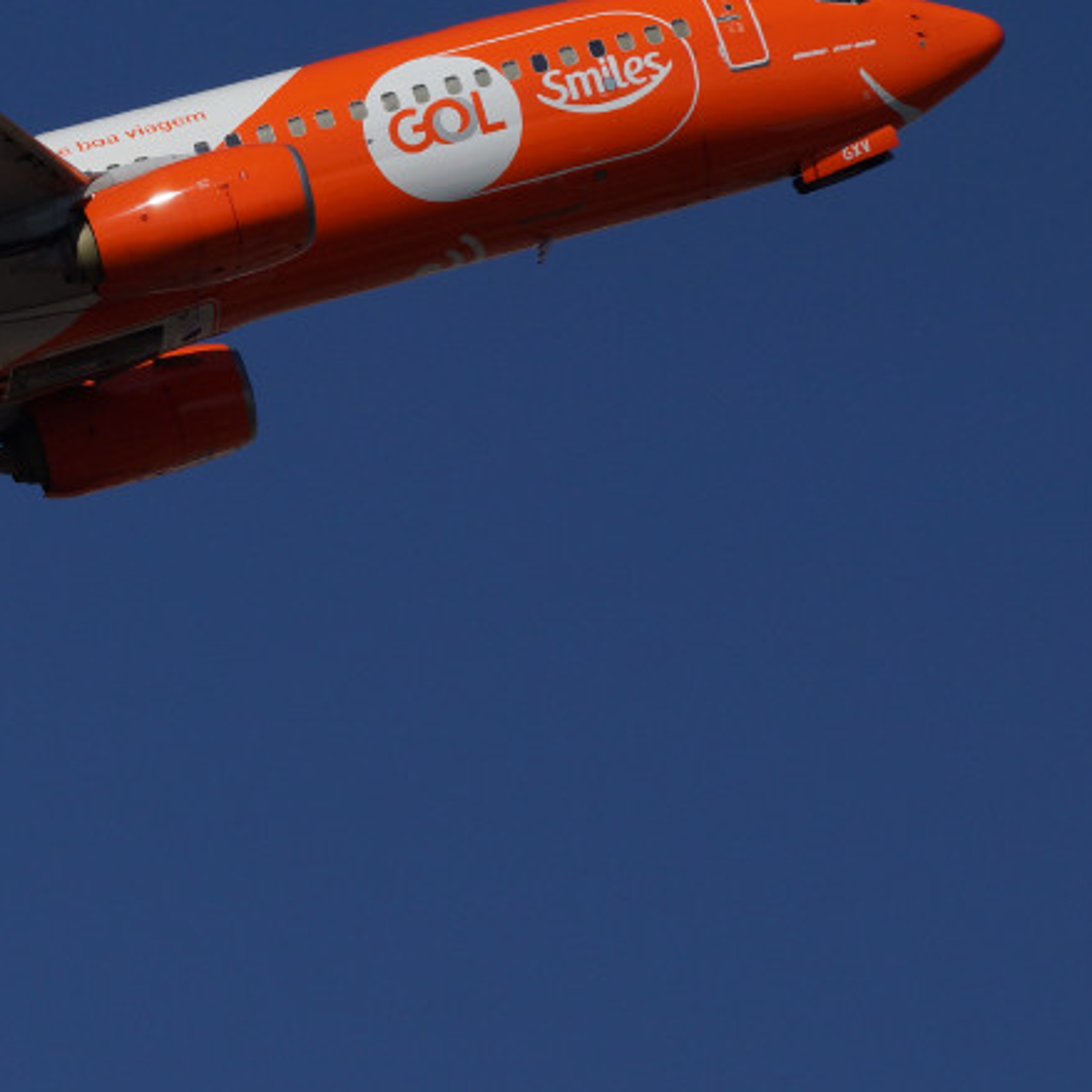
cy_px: 317
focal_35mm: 446
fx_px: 15918
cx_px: -169
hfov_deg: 3.9
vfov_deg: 3.9
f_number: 8
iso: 200
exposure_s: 1/2000
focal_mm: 150
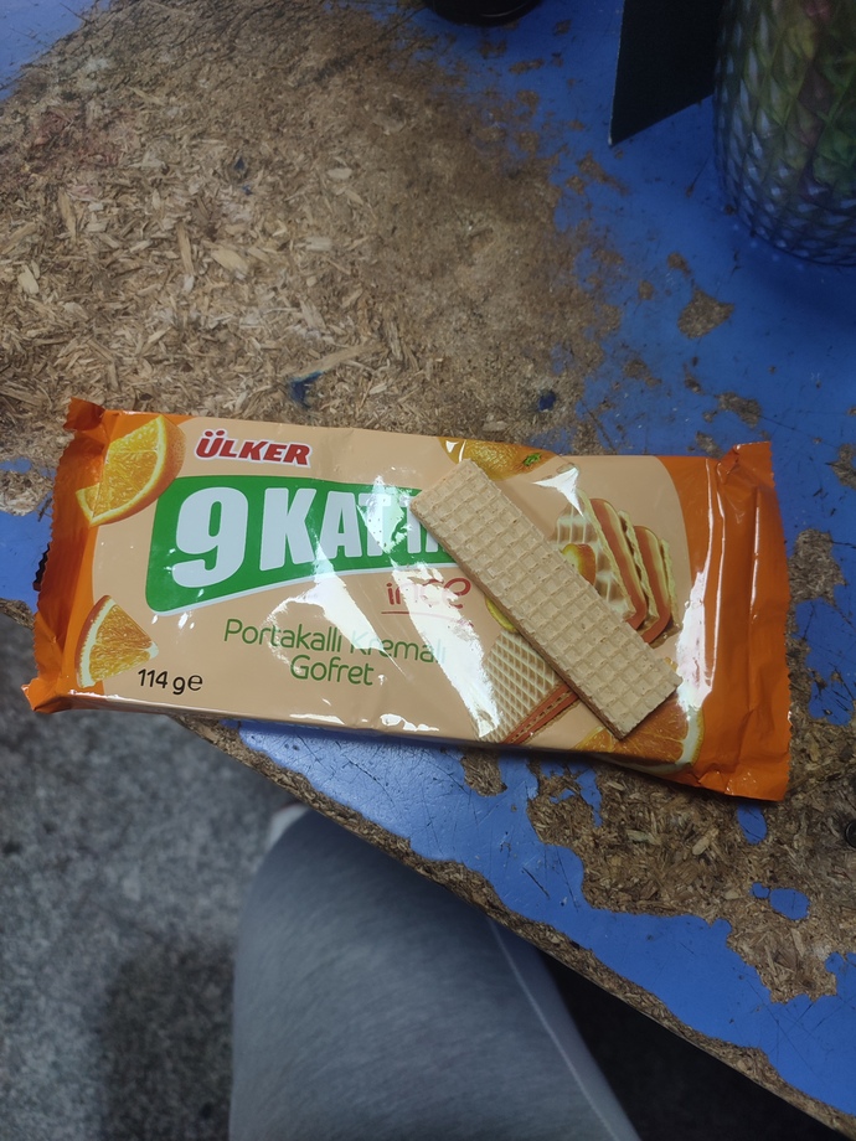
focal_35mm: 25
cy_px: 570
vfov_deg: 69.4
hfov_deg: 54.9
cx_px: 428
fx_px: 824
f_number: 1.9
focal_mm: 6.04
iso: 548
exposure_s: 1/33
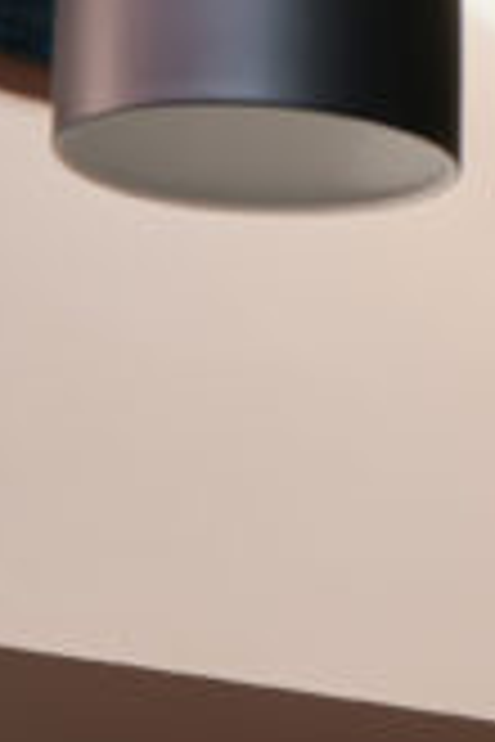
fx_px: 4599
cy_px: 1385
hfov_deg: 6.0
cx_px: 1071
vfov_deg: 8.8
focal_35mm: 223
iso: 160
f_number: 8
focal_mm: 21.3
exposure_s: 1/1.59
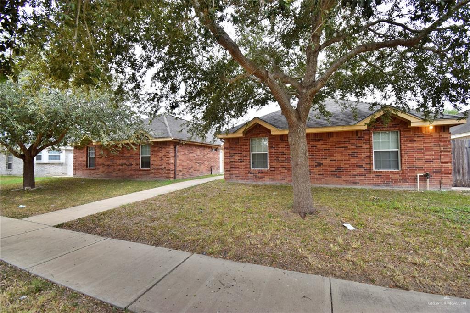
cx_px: 235
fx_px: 196
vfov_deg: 77.3
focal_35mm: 15
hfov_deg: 100.4
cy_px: 156
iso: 400
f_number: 5.6
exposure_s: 1/125
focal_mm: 10
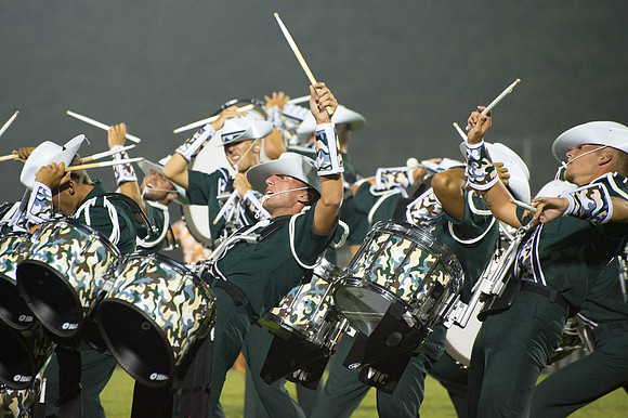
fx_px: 4659
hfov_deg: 7.7
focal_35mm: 267
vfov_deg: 5.1
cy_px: 191
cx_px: 282
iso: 4500
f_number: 5.6
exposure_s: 1/160
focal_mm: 240
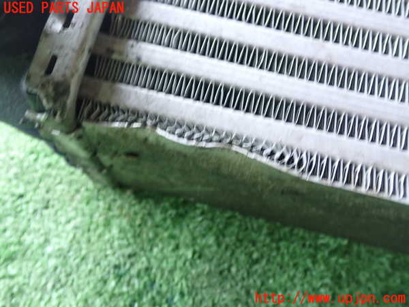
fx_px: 425
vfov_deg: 39.7
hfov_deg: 51.4
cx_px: 204
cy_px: 154
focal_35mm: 36
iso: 500
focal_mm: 6.37
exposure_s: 1/40
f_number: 2.5
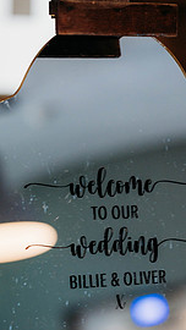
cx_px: 124
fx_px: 1297
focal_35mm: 148
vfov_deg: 14.5
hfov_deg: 8.2
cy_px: 232
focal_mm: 85
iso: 450
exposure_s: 1/200
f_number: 2
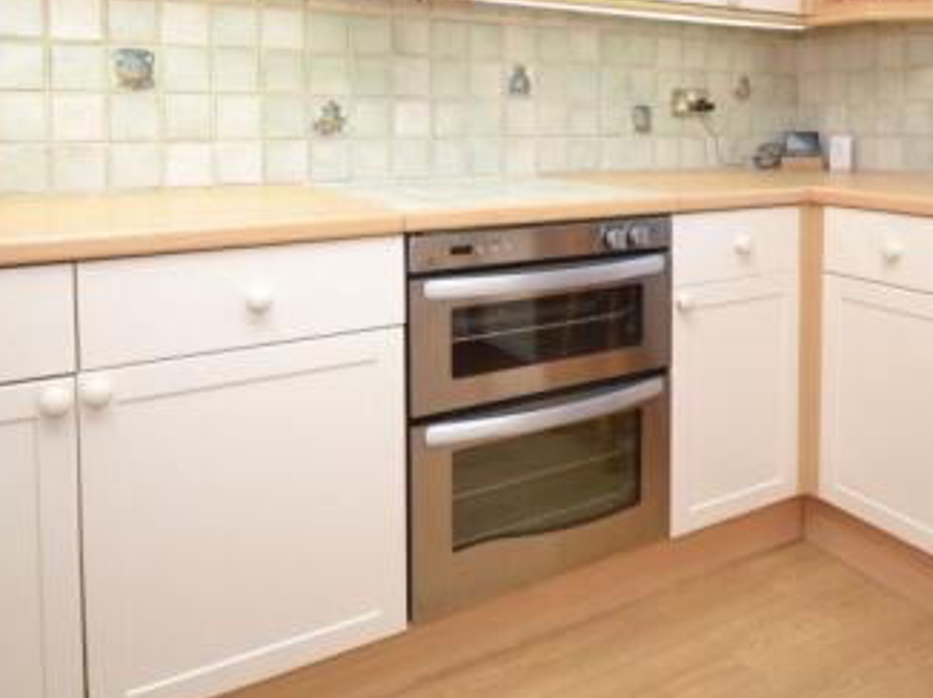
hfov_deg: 60.8
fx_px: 781
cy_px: 147
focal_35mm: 29
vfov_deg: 45.9
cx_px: 588
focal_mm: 10
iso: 220
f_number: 5.6
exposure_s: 1/125
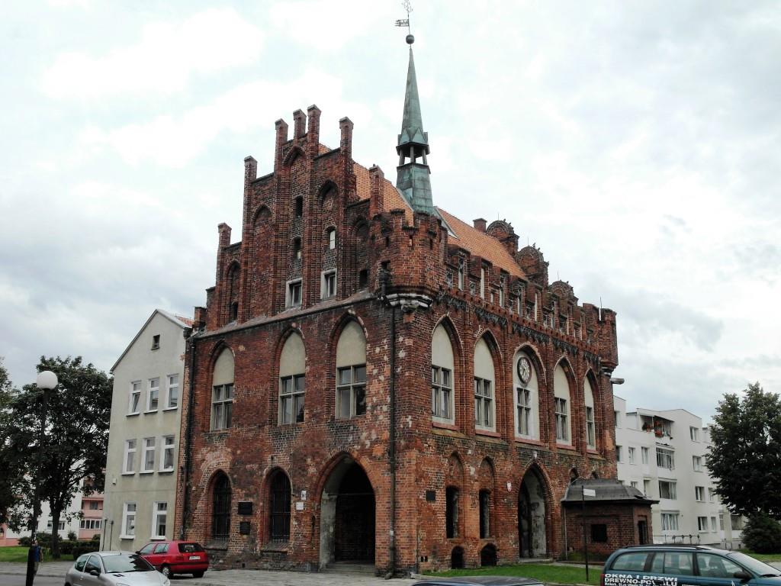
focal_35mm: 36
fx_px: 812
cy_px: 293
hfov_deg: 51.4
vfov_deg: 39.7
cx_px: 390
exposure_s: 1/250
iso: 200
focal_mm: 7.8
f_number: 4.2
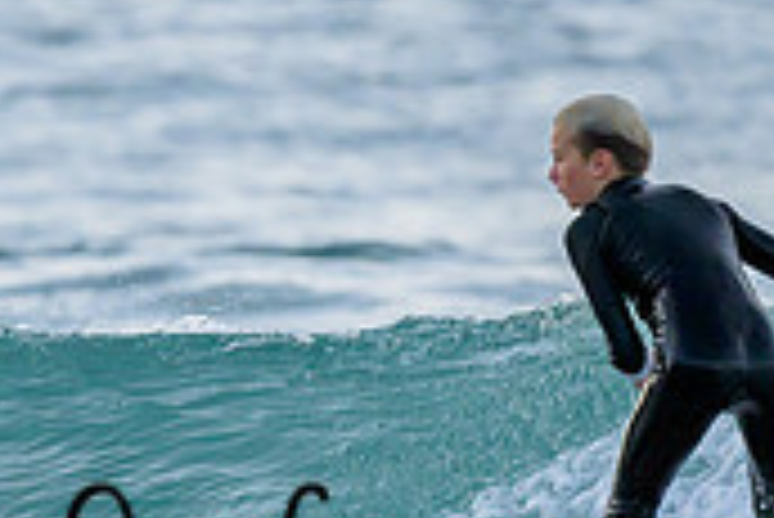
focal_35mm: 3718
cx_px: 666
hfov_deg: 0.6
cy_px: 233
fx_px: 80002
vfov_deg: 0.4
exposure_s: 1/1600
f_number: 6.3
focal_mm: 800
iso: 360
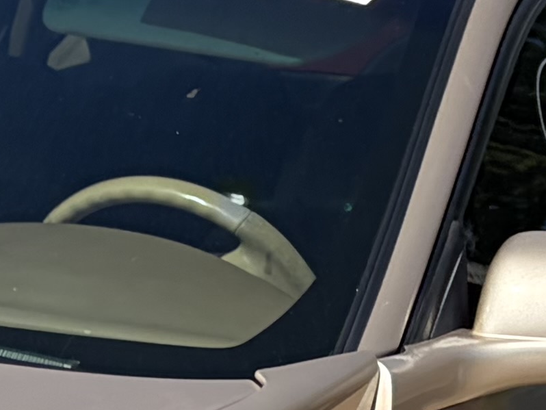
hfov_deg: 10.2
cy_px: 502
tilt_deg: -9.2
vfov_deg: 7.9
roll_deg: -2.2
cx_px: -362
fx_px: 2935
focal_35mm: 186
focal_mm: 5.96
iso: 64
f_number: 1.6
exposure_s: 1/5814
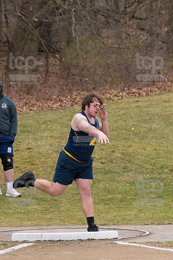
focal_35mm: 255
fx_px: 1842
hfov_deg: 5.4
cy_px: 130
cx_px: 86
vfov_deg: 8.1
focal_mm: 170
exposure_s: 1/2000
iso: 2000
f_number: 5
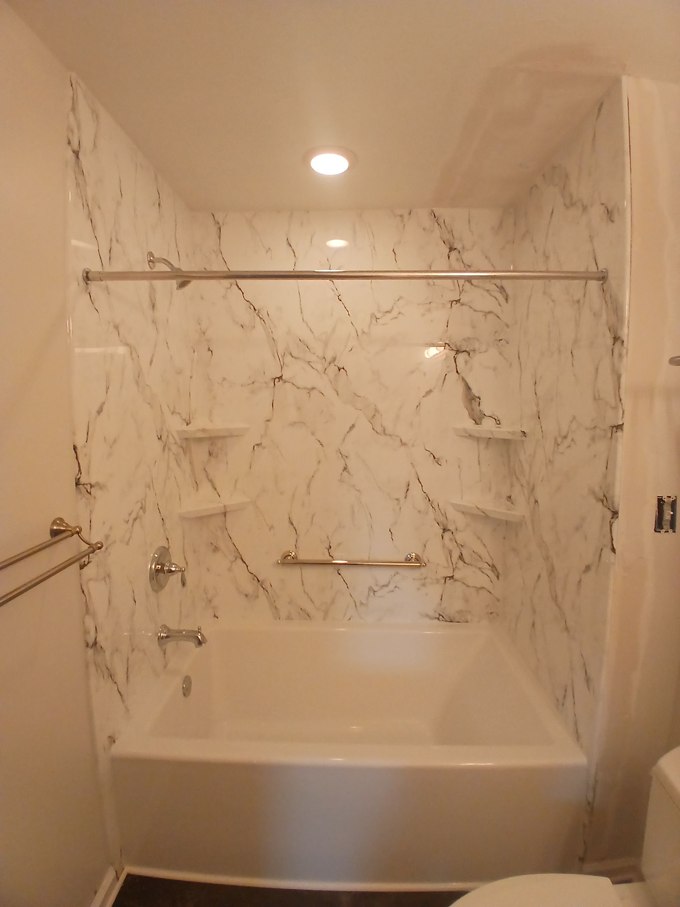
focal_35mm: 17
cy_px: 454
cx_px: 340
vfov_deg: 91.0
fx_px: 445
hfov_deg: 74.7
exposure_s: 1/30
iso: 100
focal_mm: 1.4
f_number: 2.2
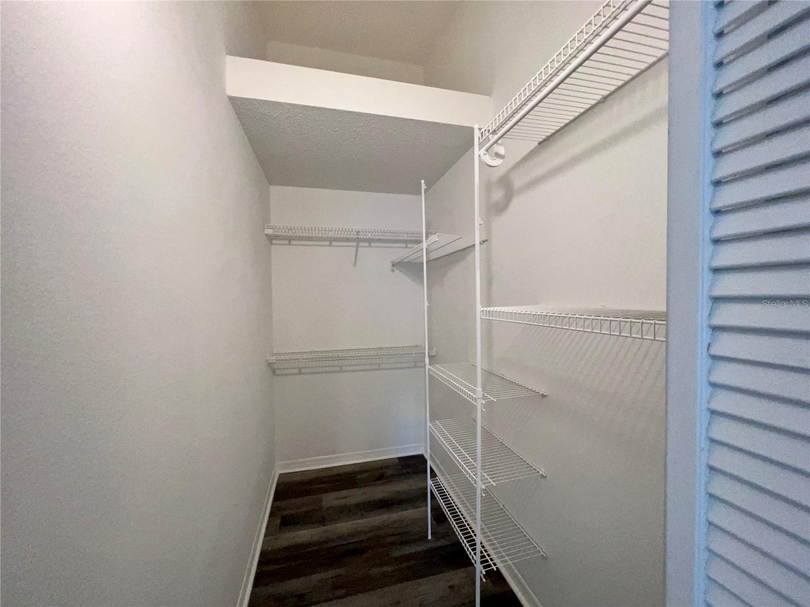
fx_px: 304
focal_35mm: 13
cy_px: 304
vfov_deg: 89.9
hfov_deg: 106.2
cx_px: 405
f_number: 1.8
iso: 200
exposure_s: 1/120
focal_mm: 1.57
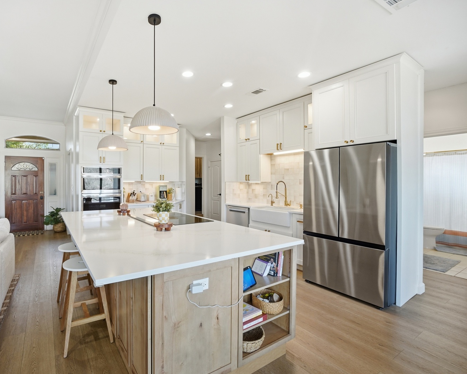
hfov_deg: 95.2
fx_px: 207
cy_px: 188
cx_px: 181
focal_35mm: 15
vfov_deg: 84.0
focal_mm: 9
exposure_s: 1/100
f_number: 6.3
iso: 200
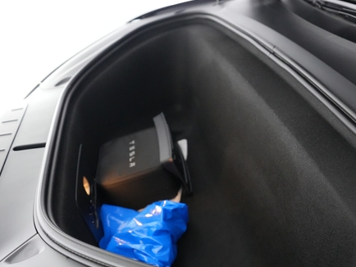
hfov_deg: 53.1
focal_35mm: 34
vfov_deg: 41.6
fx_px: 350
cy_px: 160
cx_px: 231
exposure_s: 1/160
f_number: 2.8
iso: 8000
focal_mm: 24
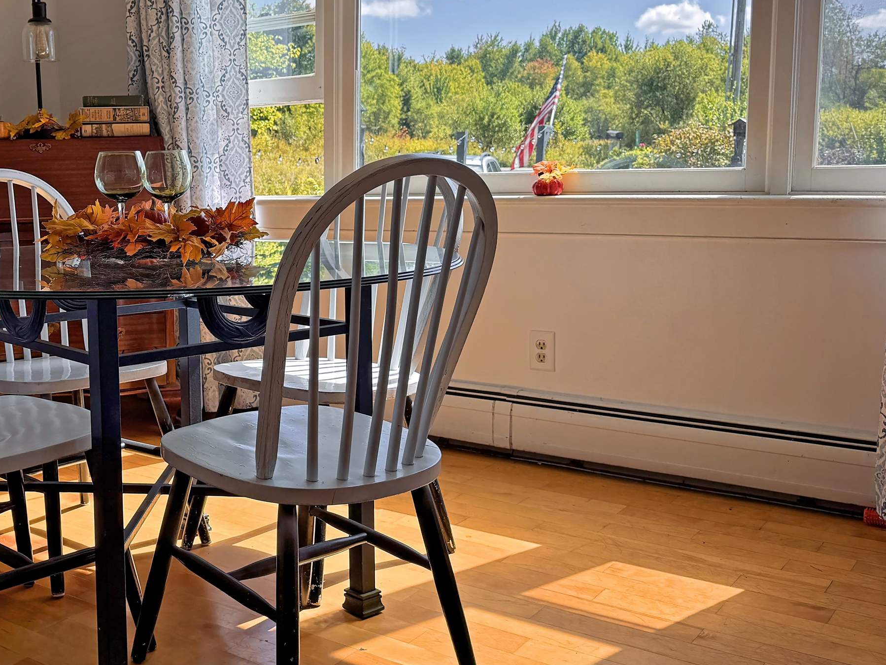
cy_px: 295
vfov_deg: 35.1
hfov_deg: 43.6
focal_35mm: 41
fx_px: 1050
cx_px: 177
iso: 80
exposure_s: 1/1094
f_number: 1.78
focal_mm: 6.76
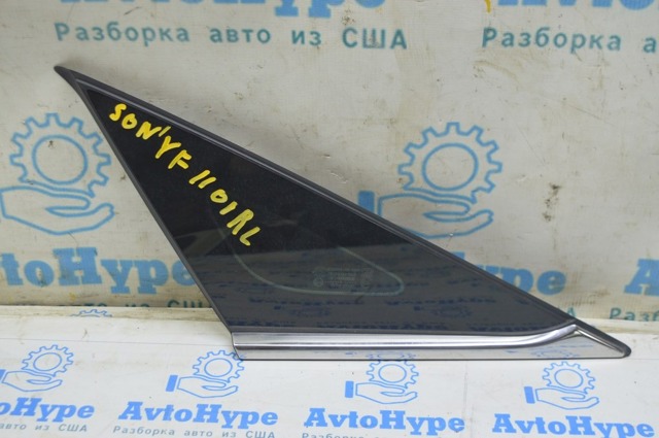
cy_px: 219
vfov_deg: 28.0
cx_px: 330
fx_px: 878
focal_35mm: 48
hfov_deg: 41.2
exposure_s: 1/20
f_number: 5.6
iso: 400
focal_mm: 32
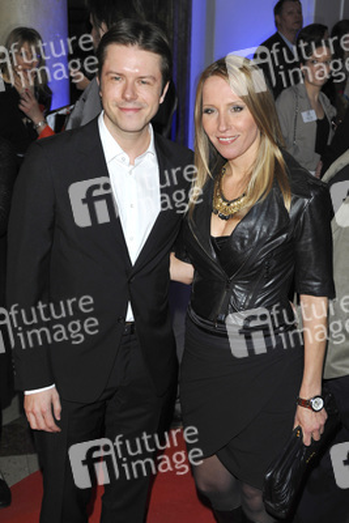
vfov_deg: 38.2
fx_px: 755
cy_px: 262
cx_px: 174
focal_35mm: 52
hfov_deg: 26.0
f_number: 6.3
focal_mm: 52
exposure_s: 1/250
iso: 800
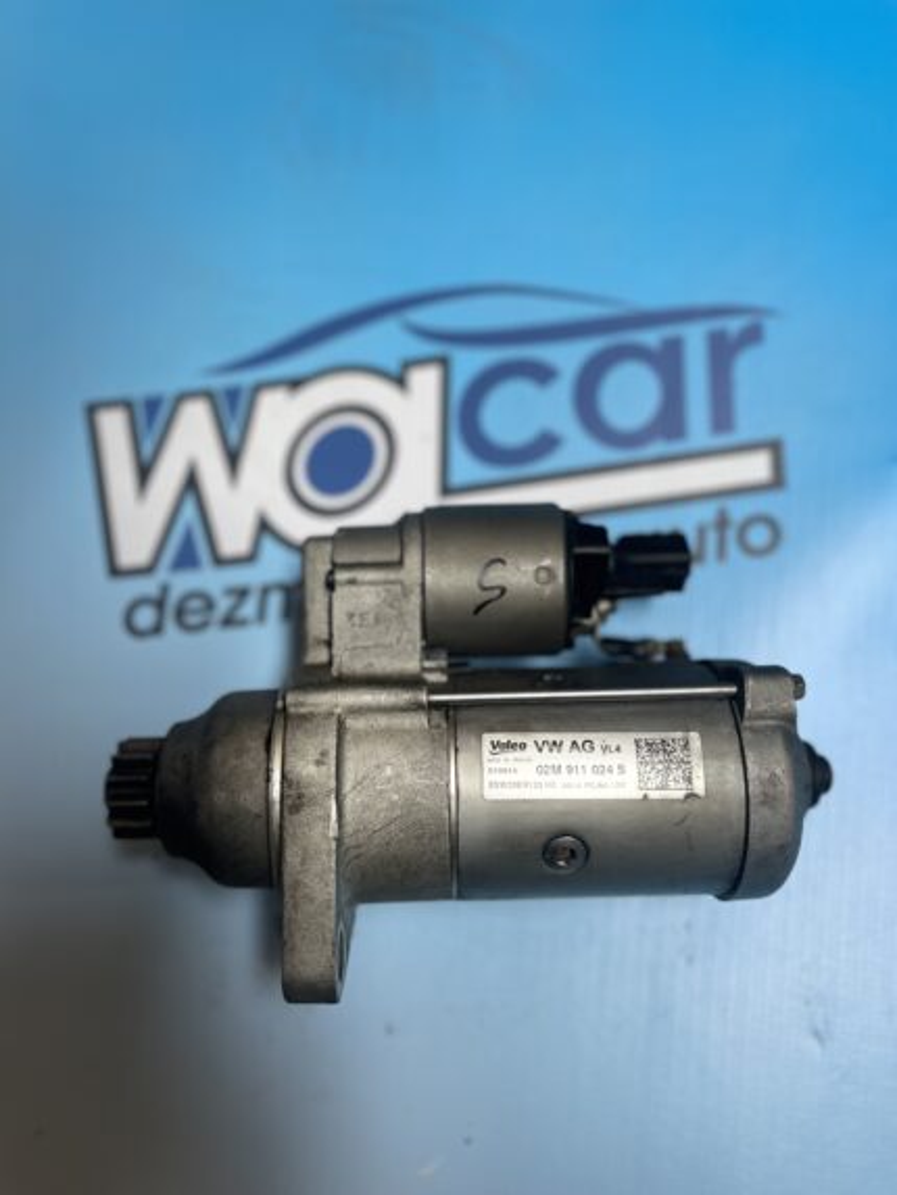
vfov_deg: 67.3
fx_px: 898
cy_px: 598
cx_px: 448
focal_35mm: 26
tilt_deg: -76.9
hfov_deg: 53.1
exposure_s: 1/121
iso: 80
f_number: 1.6
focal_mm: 5.1
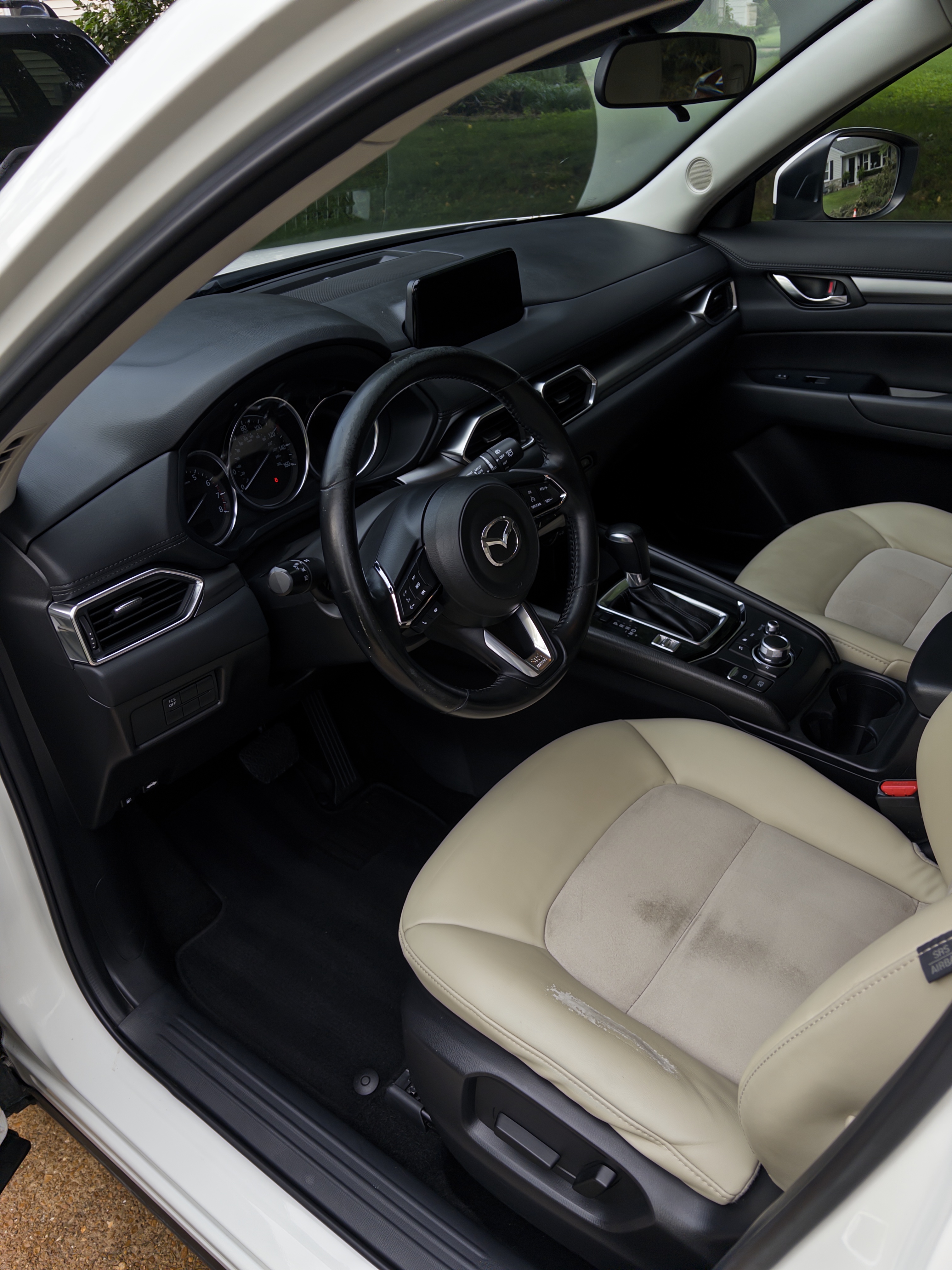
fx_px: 953
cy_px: 635
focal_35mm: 26
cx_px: 476
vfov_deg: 67.3
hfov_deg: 53.1
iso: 50
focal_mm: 5.96
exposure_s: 1/527
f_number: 1.6
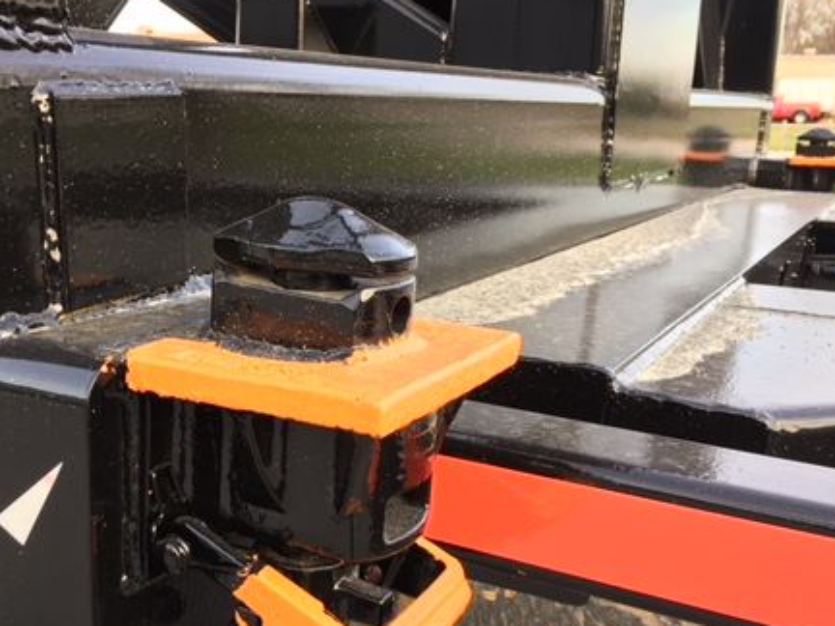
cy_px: 375
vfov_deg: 33.5
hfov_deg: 43.7
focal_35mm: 43
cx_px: 338
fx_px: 1037
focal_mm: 4.15
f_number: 2.2
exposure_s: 1/120
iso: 25
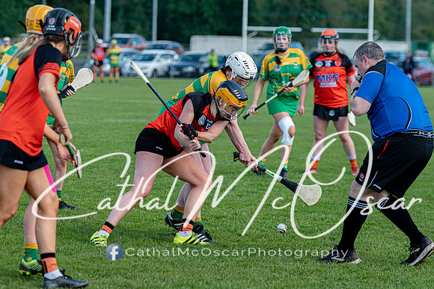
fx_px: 2026
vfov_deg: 8.2
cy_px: 144
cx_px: 217
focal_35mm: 168
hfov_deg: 12.2
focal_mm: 112
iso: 360
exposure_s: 1/1600
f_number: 2.8
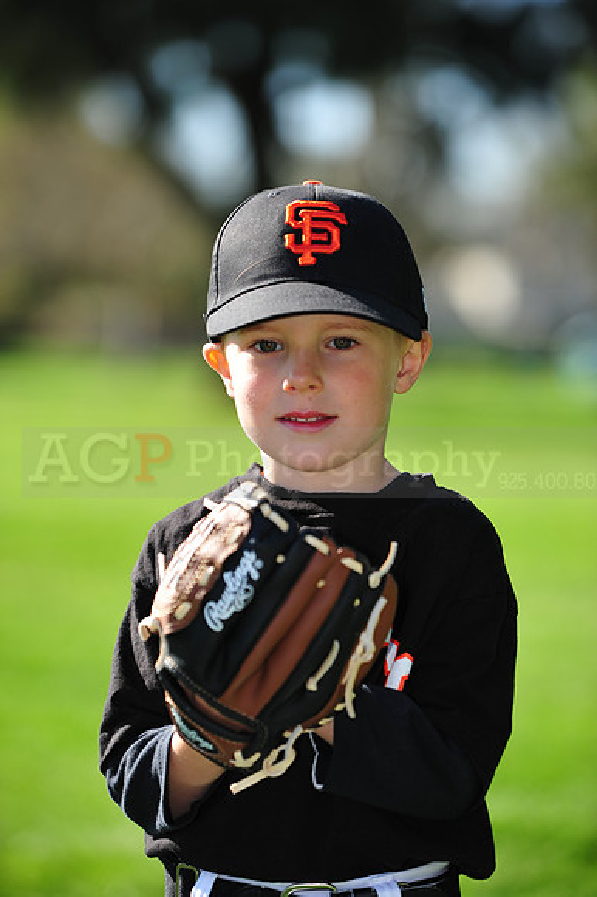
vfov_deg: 12.5
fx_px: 4109
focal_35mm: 165
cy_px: 448
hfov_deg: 8.3
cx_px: 298
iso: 200
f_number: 4.5
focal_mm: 165
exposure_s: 1/800
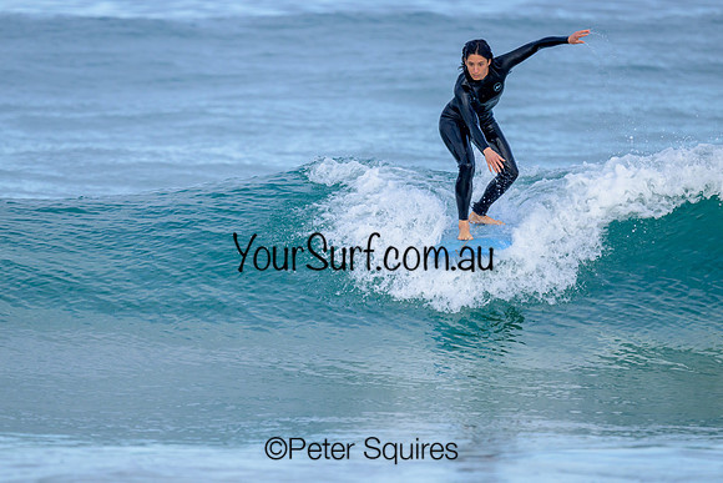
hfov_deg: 2.6
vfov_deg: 1.7
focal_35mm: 801
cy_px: 242
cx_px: 362
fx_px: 16099
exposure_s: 1/2000
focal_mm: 800
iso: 640
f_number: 6.3
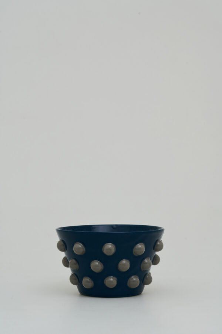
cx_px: 111
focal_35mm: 90
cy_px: 167
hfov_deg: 15.2
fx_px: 832
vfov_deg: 22.6
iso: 500
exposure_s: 1/100
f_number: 11
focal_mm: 90
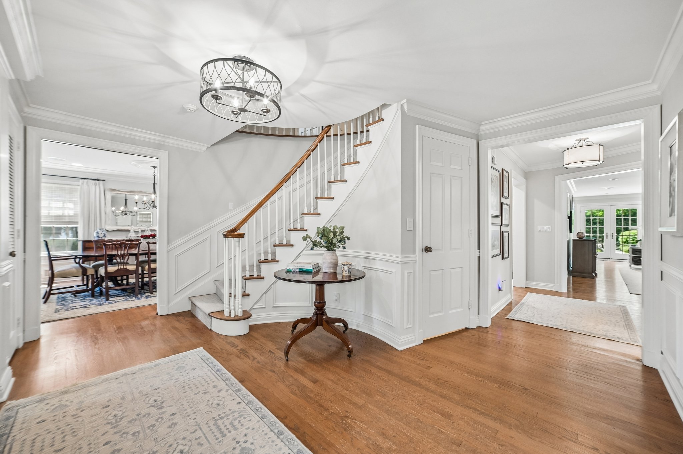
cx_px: 342
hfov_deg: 104.3
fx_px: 265
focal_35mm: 14
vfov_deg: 81.1
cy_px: 227
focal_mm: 14
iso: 800
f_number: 6.3
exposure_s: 1/40
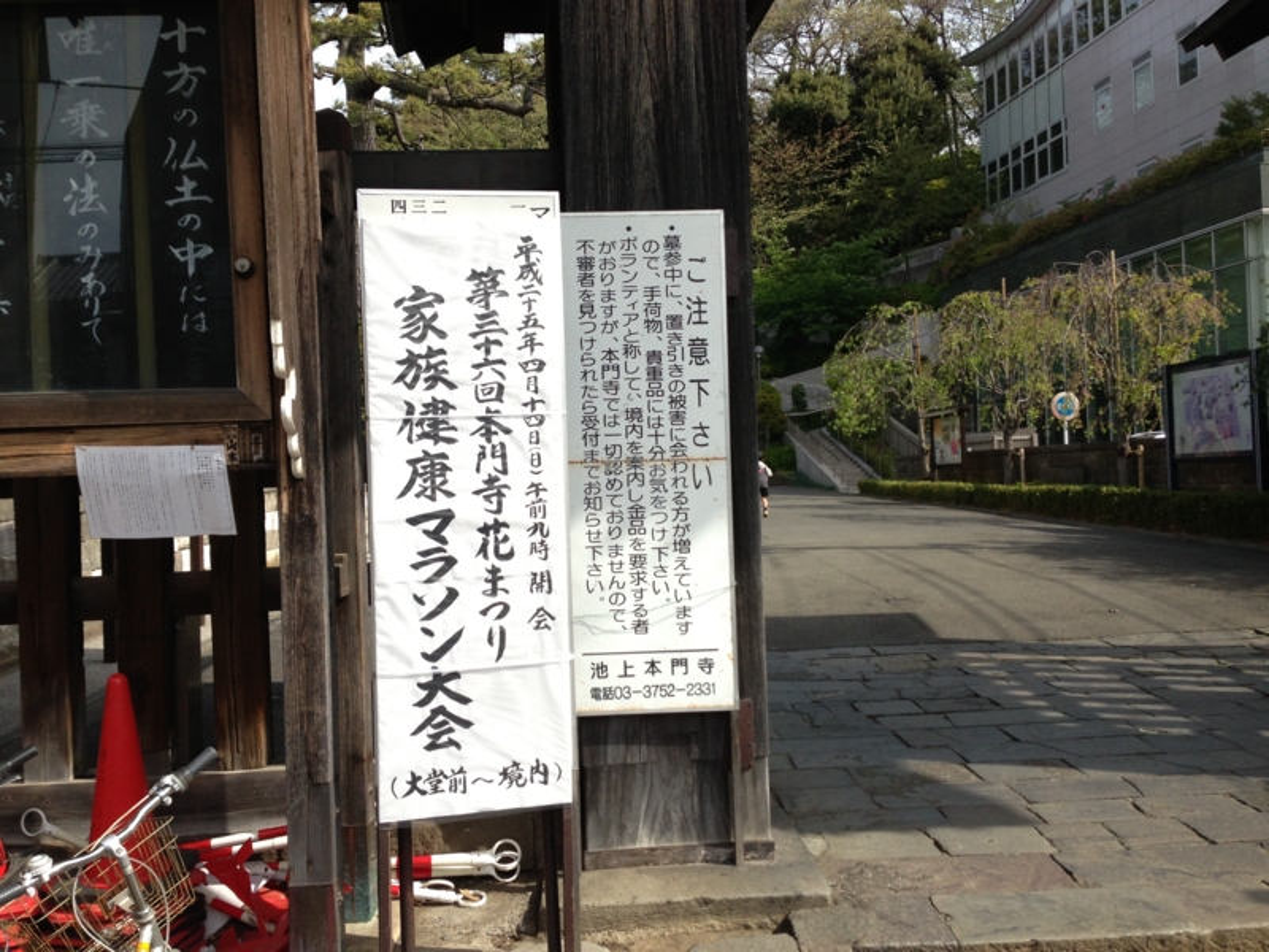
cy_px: 476
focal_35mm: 33
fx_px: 1210
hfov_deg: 55.4
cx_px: 634
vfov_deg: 42.9
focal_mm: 4.13
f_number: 2.4
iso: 80
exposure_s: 1/1290
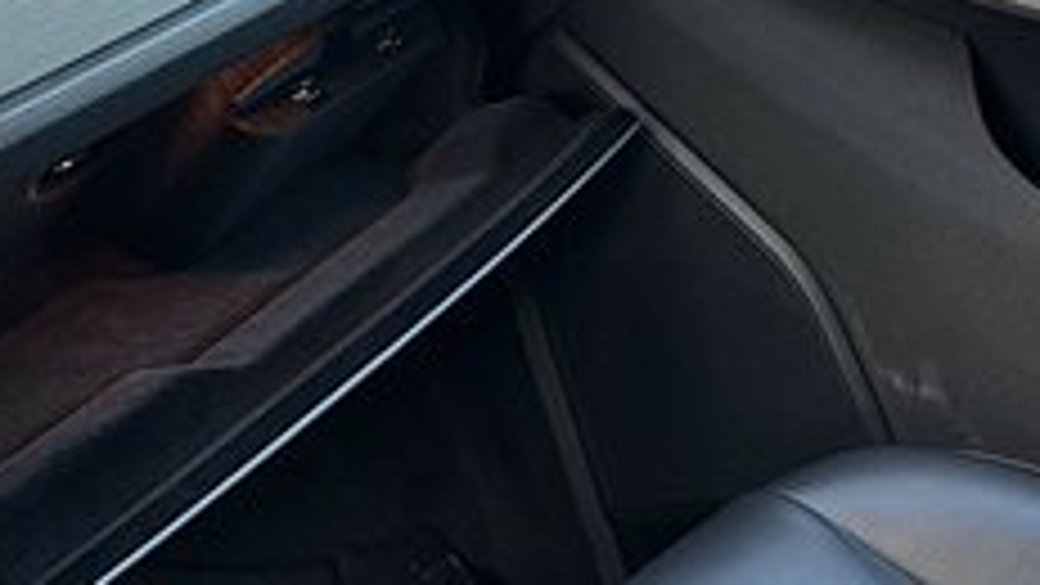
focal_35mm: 62
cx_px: 126
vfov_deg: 18.3
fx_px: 1710
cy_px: -146
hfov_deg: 32.3
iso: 320
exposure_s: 1/56
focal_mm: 6.76
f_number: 1.78
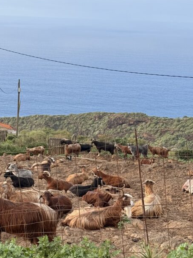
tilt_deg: -15.0
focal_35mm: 81
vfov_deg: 24.0
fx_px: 602
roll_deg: -2.8
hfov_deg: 18.0
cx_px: 31
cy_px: 173
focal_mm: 6.76
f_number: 1.78
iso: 64
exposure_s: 1/1543
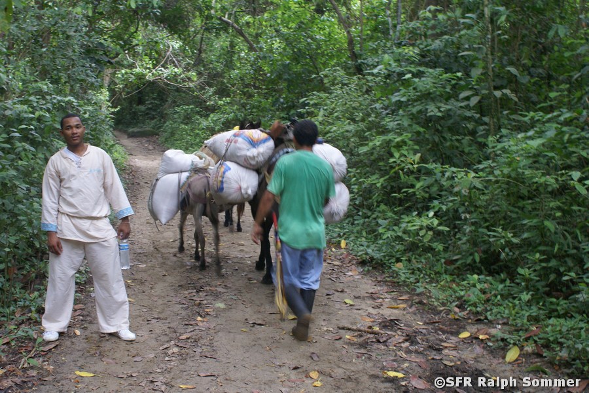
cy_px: 196
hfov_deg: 49.6
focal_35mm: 39
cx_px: 294
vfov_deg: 34.2
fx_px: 638
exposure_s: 1/15
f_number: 4.5
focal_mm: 26
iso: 400
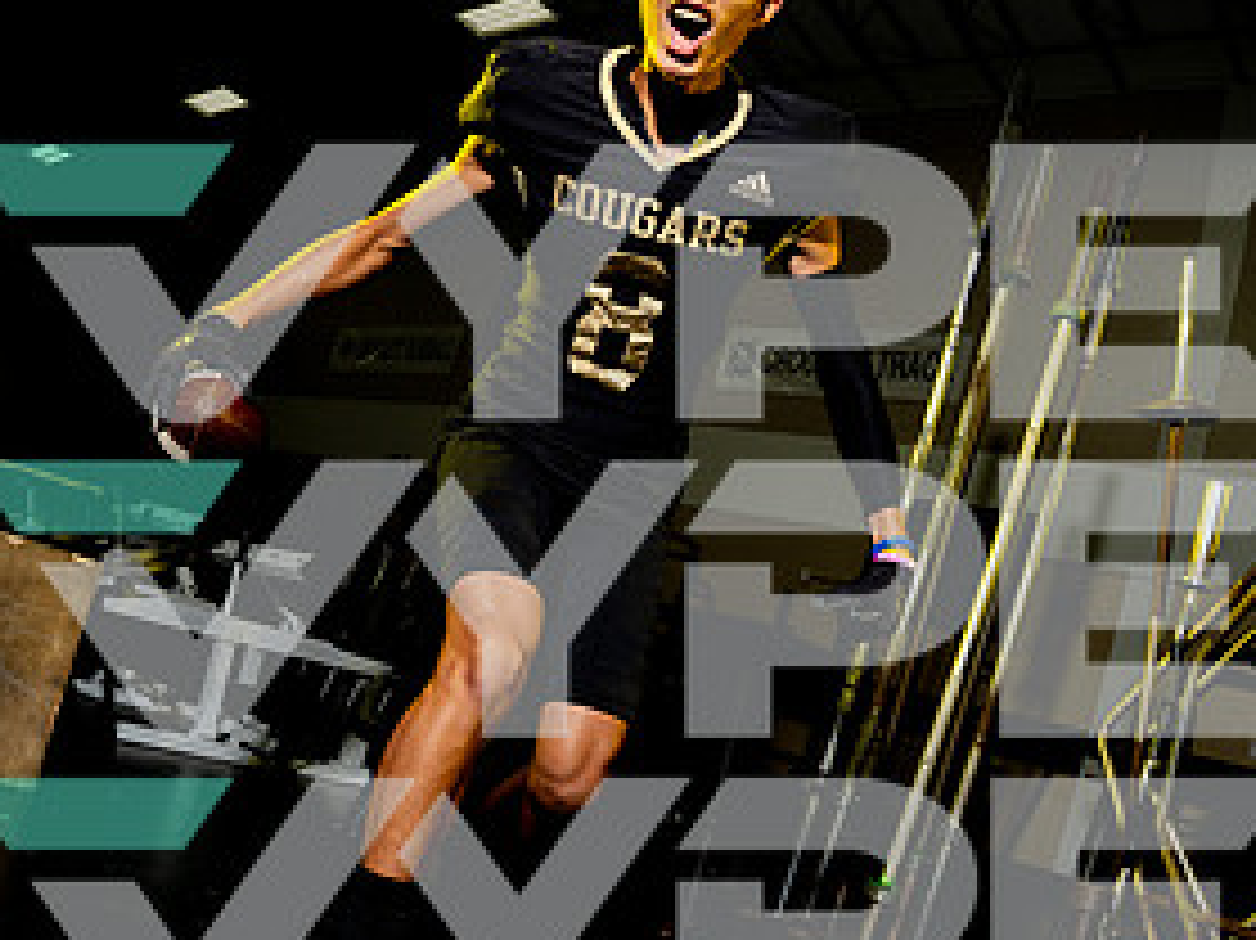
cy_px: 603
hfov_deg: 58.4
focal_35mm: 31
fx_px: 1124
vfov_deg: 44.9
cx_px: 635
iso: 250
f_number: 8
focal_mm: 20
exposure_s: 1/250
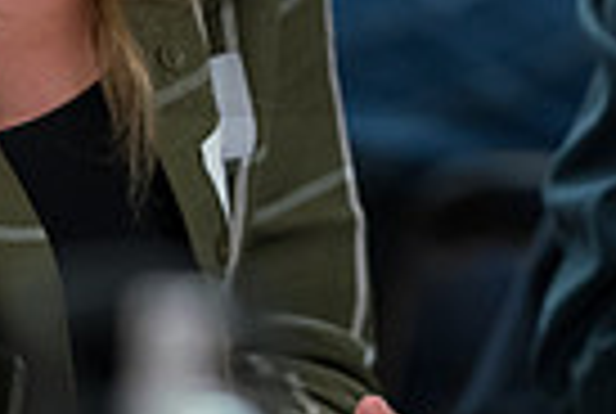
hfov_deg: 4.2
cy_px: -287
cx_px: 941
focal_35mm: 491
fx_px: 8420
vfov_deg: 2.8
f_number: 2.8
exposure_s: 1/125
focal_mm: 108
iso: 3200
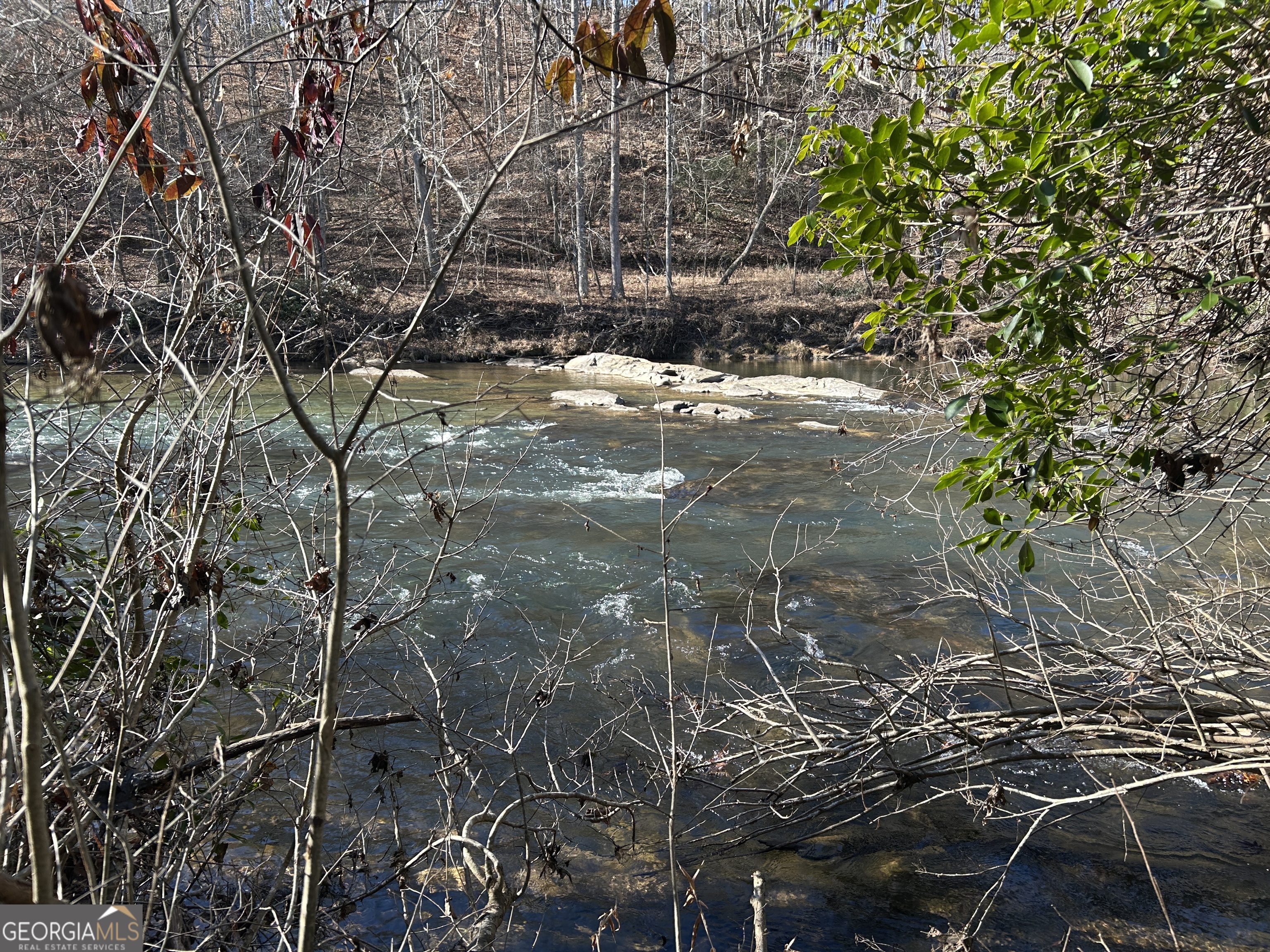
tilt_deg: -8.8
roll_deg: +0.7
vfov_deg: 53.1
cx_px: 635
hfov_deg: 67.3
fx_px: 954
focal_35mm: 26
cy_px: 476
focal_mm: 5.7
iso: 50
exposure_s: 1/464
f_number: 1.5
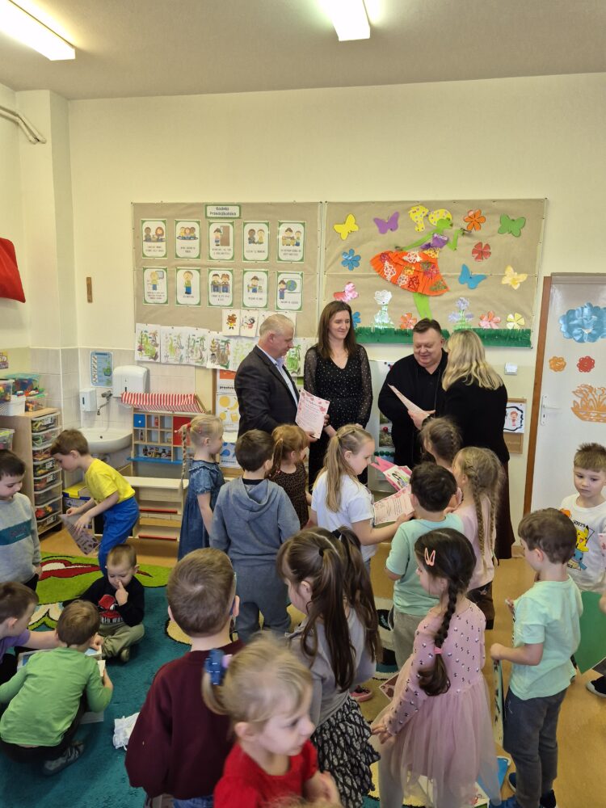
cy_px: 404
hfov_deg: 58.9
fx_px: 537
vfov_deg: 73.9
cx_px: 303
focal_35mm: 23
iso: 160
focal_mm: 5.4
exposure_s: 1/100
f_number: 1.8
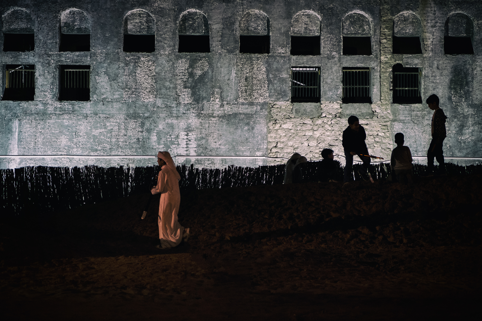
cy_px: 160
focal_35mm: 79
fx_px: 1058
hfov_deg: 25.7
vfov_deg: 17.3
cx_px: 241
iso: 2000
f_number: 4
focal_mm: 52.7
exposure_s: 1/125
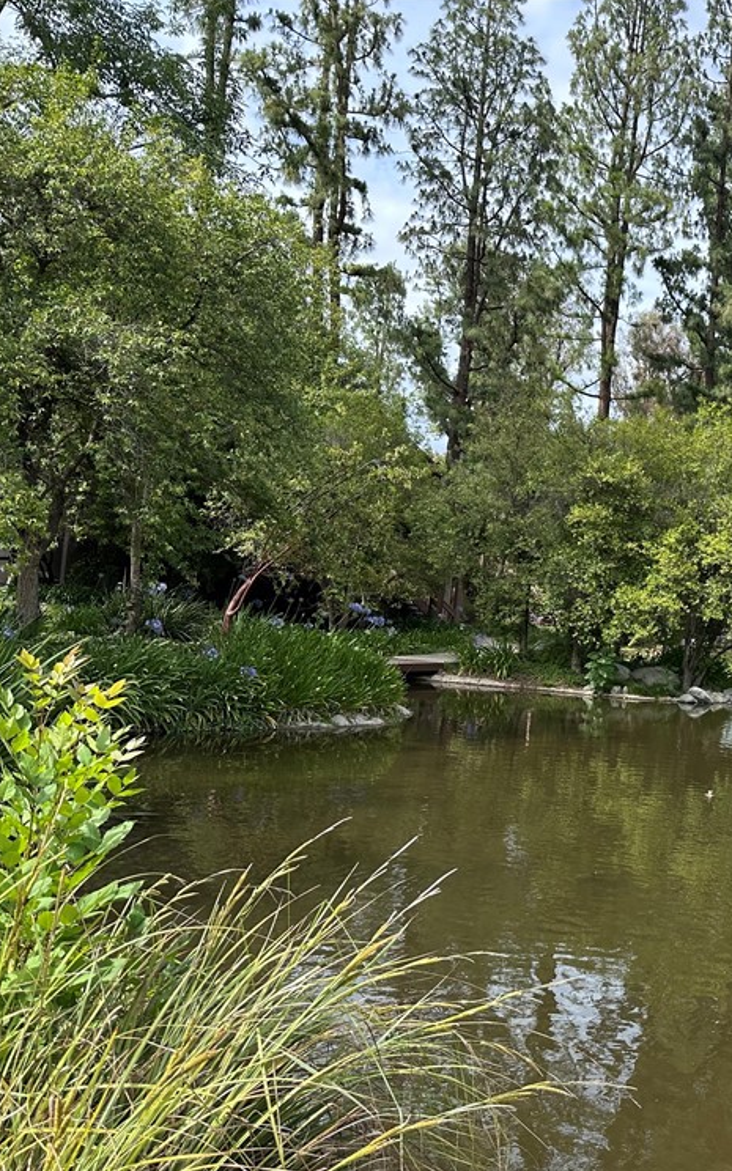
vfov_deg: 55.3
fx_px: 1117
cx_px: 795
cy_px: 600
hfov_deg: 32.2
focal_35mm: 35
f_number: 1.78
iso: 80
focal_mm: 6.86
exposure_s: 1/2252
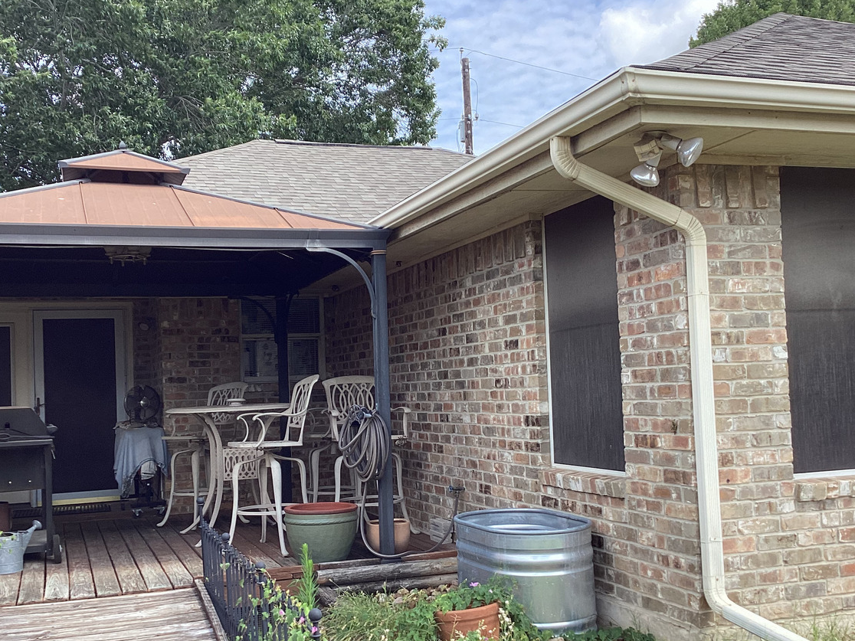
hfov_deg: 46.7
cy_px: 351
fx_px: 988
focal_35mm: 40
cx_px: 387
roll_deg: +3.2
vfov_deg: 35.9
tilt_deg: +0.9
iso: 25
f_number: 2.4
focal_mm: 3.3
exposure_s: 1/303
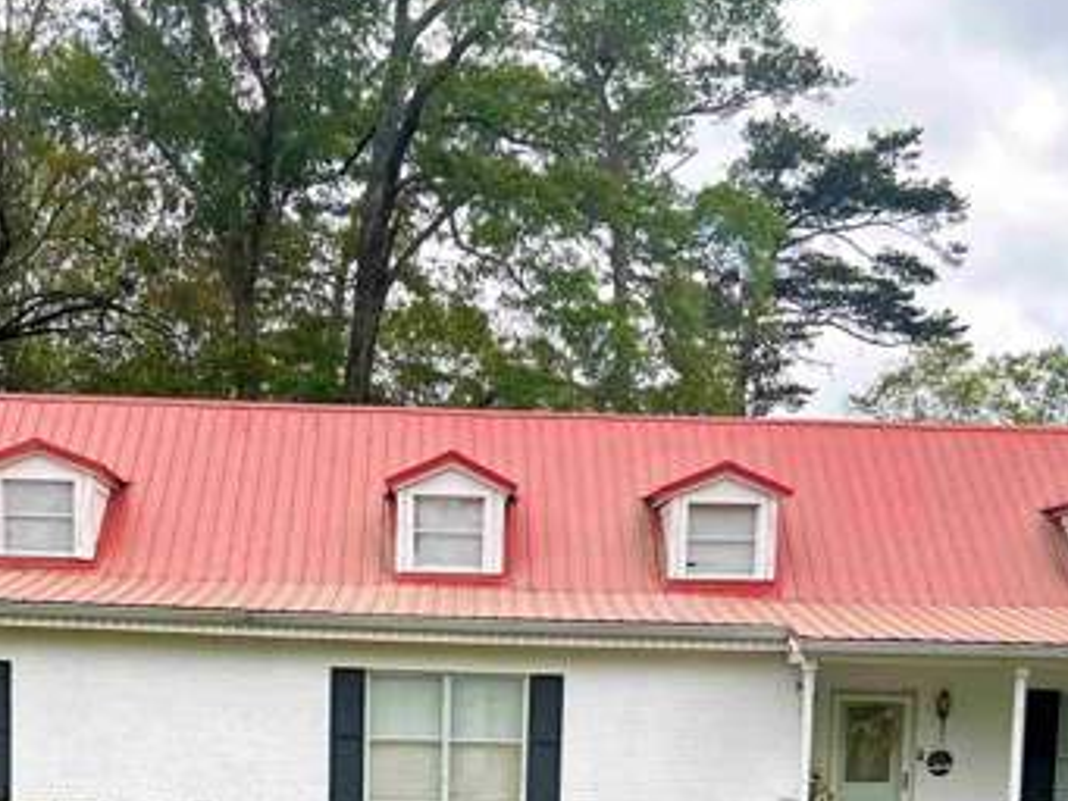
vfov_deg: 22.6
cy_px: 895
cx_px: 498
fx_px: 1883
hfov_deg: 31.7
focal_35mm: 61
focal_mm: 5.7
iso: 50
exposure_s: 1/2165
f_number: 1.5
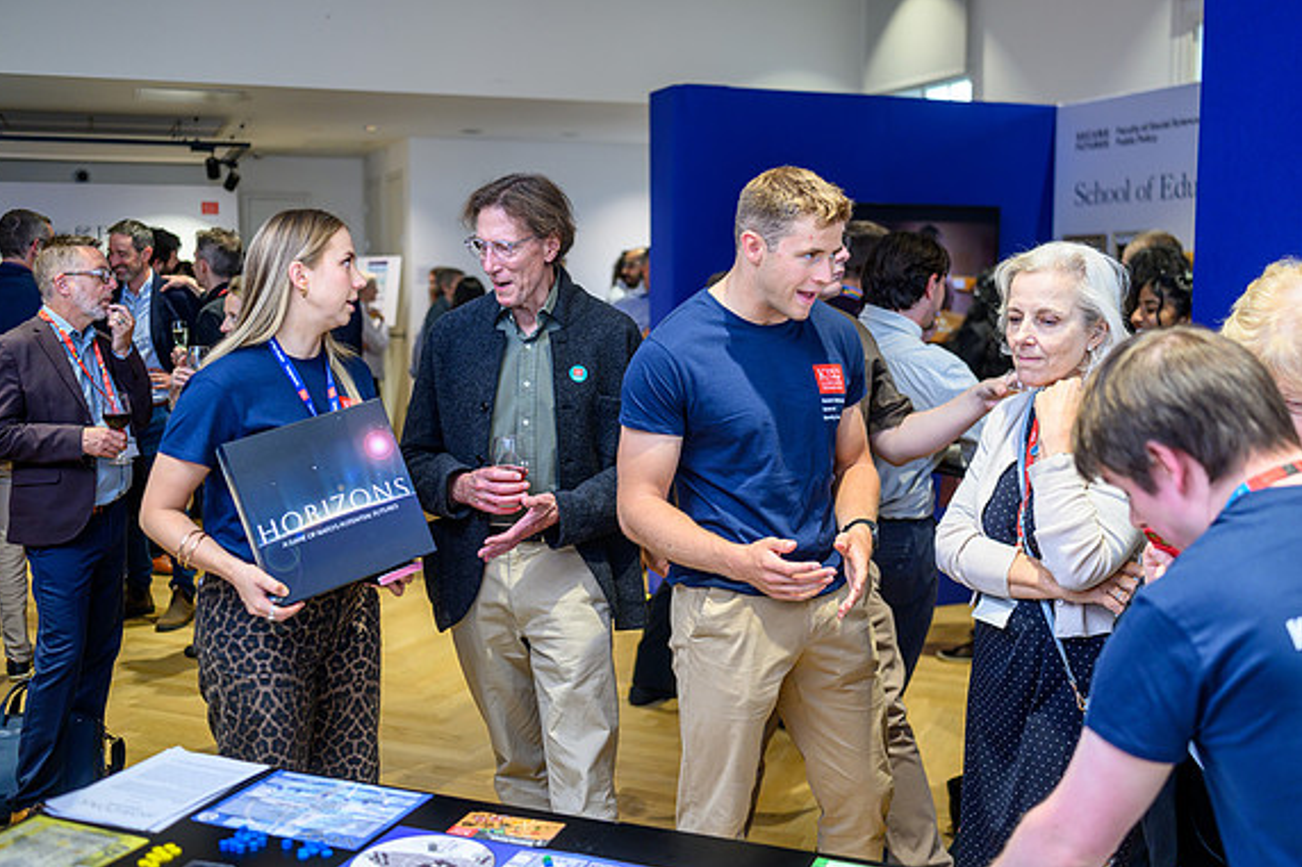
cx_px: 644
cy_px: 438
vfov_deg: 36.9
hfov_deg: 53.1
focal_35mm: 36
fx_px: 1302
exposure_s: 1/200
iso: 500
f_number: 2
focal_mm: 35
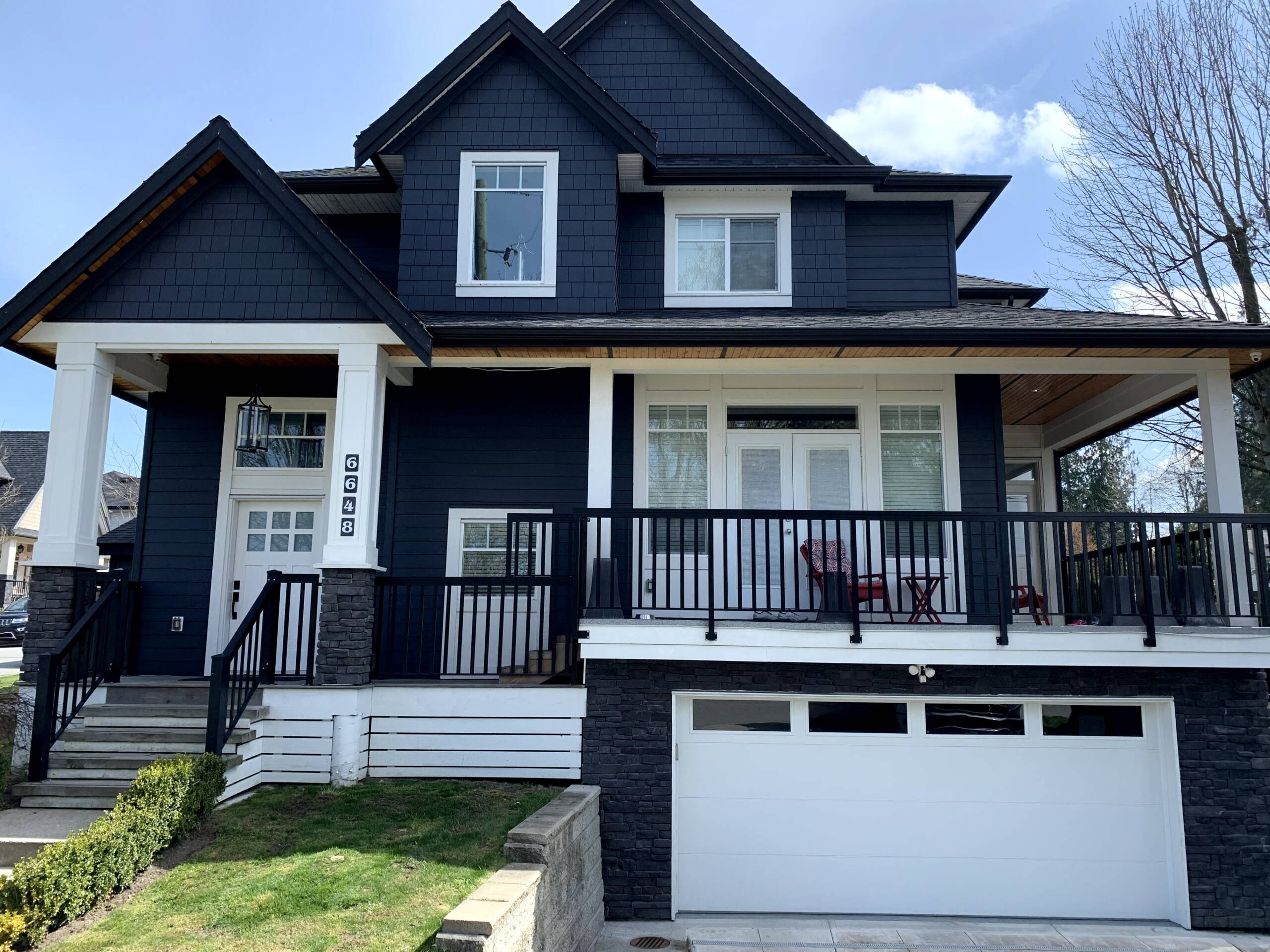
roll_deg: -0.2
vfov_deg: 53.1
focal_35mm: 26
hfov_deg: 67.3
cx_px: 635
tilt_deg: +6.9
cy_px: 476
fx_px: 954
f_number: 1.8
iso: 25
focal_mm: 4.25
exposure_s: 1/911
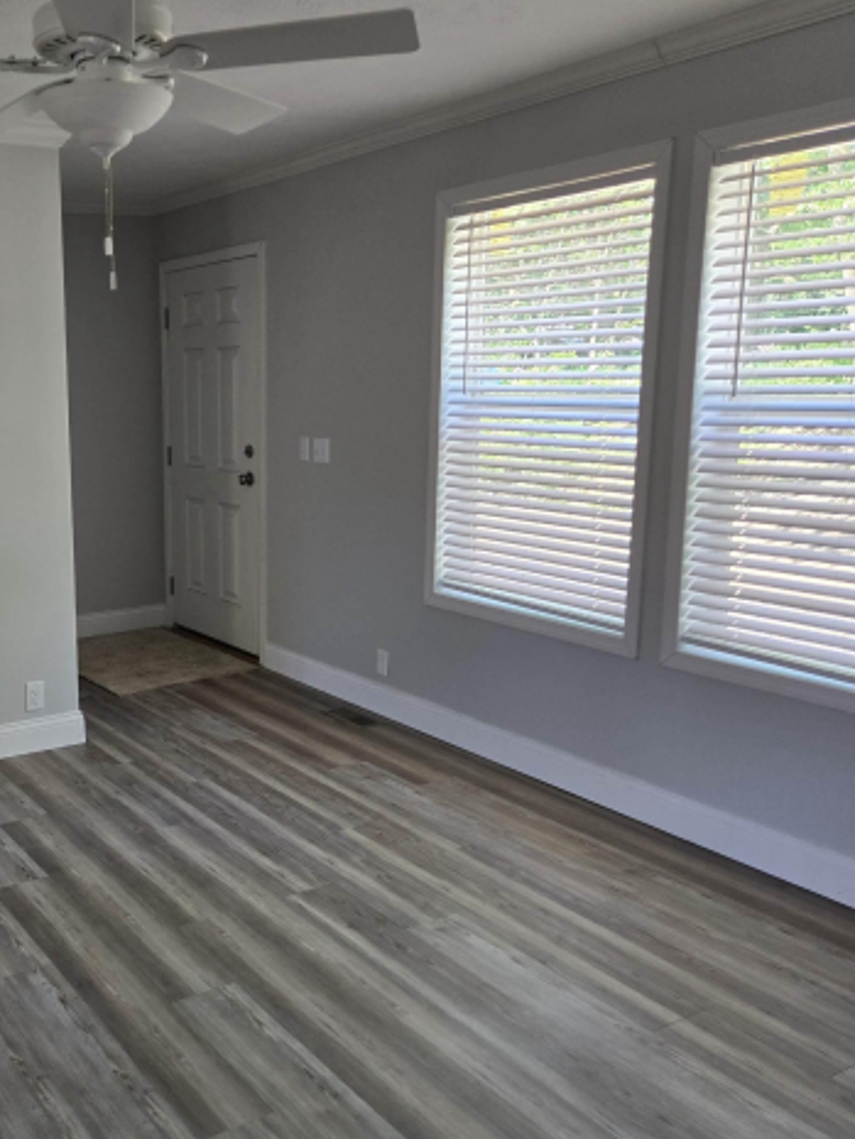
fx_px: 1086
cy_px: 568
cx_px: 146
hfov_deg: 40.8
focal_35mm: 33
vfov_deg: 55.3
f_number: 1.8
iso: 160
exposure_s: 1/120
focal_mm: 5.4
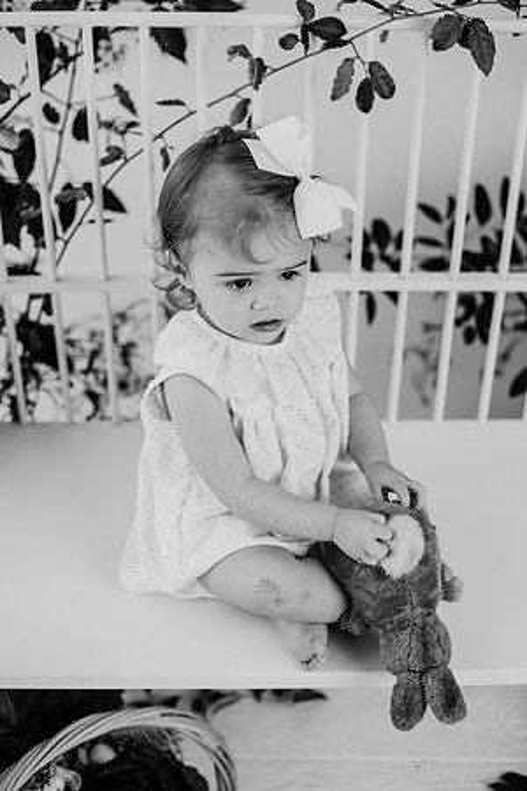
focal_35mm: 50
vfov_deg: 39.6
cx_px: 264
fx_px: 1098
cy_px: 396
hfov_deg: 27.0
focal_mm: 50
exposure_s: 1/160
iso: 125
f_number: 2.8
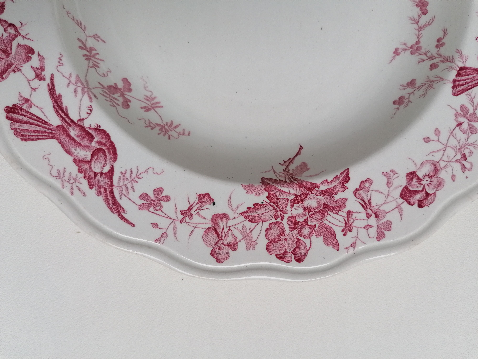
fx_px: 373
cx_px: 239
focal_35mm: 27
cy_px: 180
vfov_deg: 51.4
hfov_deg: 65.3
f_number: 1.8
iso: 125
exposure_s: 1/50
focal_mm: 4.75
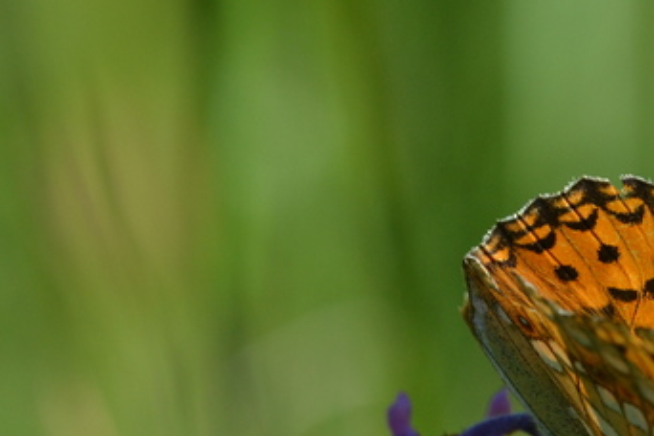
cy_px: 434
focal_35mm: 778
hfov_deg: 2.6
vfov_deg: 1.8
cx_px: 711
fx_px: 14140
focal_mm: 185
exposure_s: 1/1250
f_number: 5
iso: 400
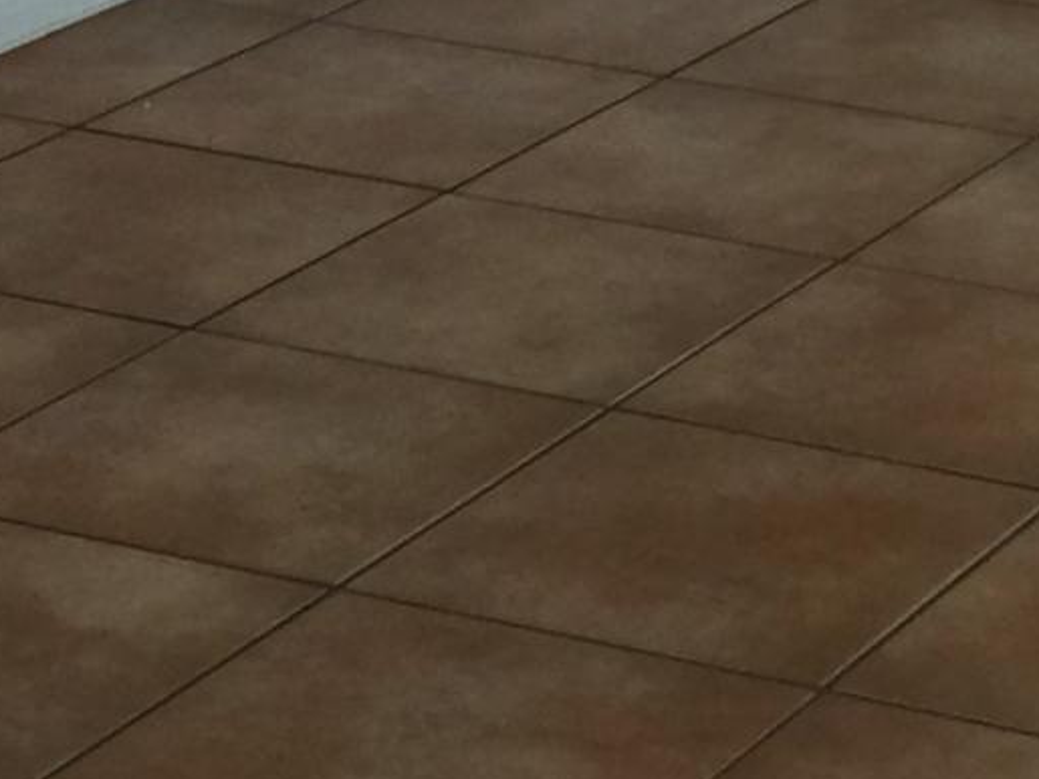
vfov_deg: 8.2
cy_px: -910
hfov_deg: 11.4
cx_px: 1366
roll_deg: -1.9
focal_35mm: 169
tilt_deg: -6.2
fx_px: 5071
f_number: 2.2
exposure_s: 1/15
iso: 40
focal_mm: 4.15
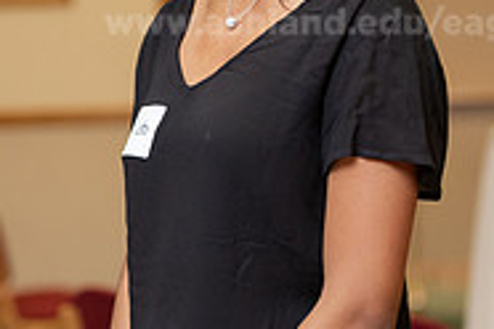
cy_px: 78
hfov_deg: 7.7
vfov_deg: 5.2
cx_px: -16
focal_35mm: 265
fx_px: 3636
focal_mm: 85
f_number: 3.2
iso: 1600
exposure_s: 1/200
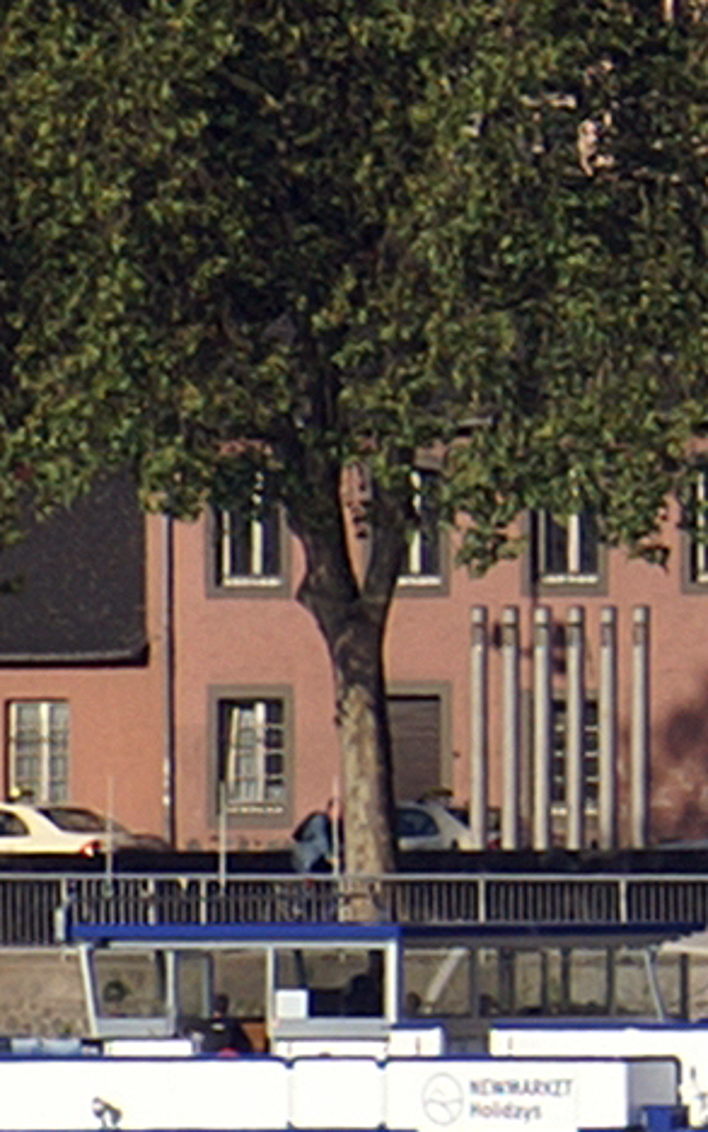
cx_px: 2090
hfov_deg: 1.0
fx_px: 42367
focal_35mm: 1374
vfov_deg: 1.5
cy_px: -322
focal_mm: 140
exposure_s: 1/300
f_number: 11
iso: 100
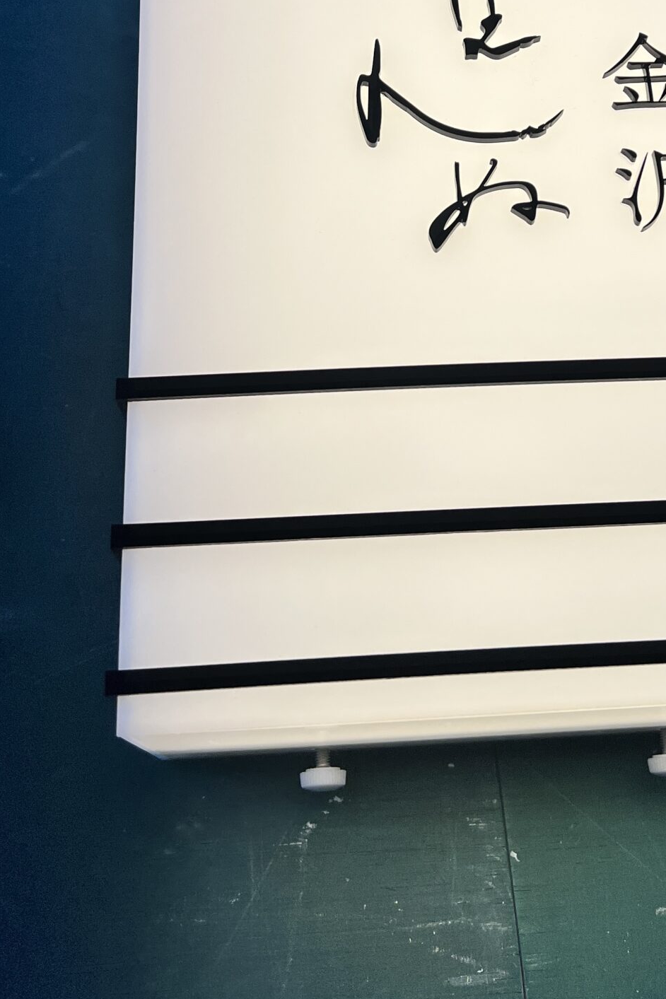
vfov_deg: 38.8
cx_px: 428
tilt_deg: -49.8
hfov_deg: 27.4
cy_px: 201
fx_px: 1360
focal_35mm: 49
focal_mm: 5.7
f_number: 1.5
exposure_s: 1/957
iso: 50
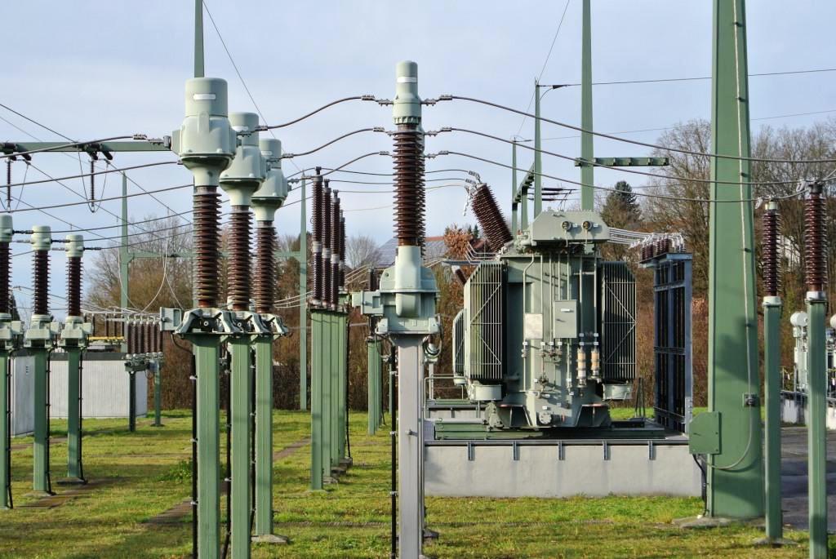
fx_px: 1883
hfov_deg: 25.0
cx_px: 418
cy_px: 280
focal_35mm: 81
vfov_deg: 16.9
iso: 125
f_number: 5.6
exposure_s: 1/250
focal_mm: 30
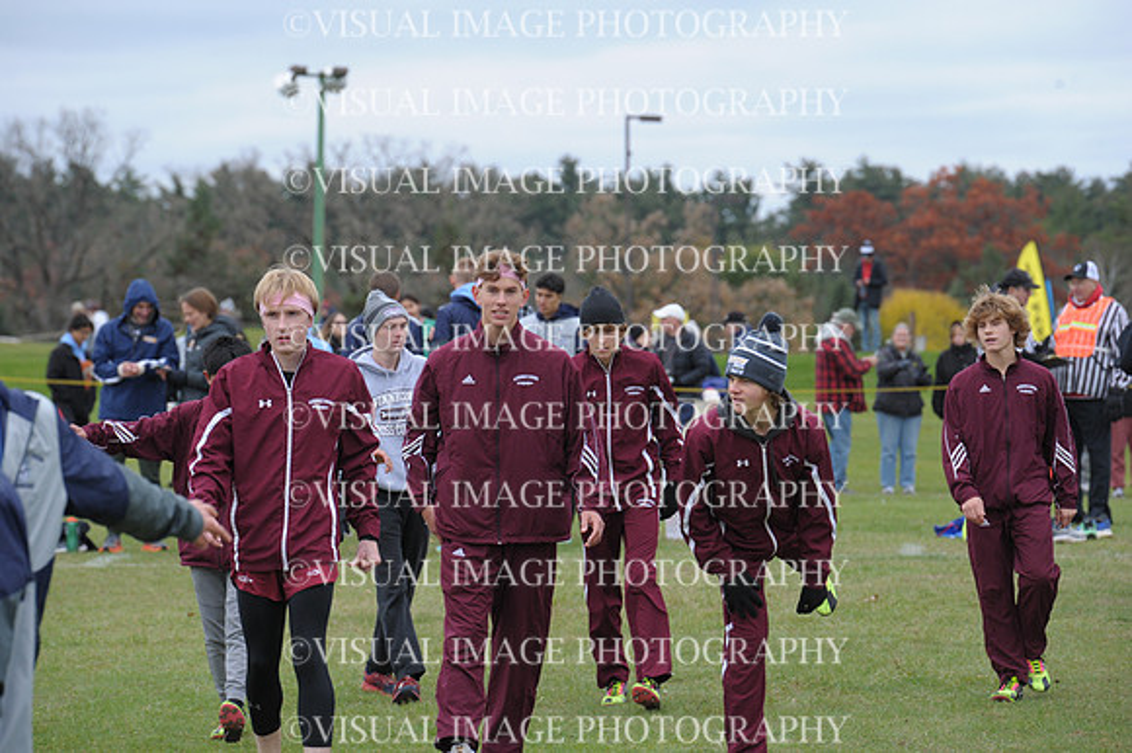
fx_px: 6285
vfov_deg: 6.9
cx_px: 566
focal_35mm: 200
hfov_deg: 10.3
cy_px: 376
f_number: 6.3
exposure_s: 1/800
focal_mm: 200
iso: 1000
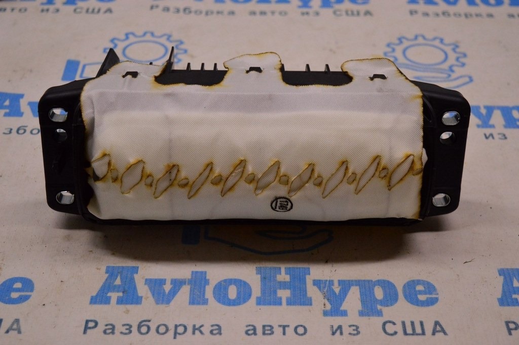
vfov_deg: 22.6
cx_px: 260
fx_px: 864
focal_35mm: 60
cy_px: 172
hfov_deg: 33.4
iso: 1600
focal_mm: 40
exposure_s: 1/400
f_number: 5
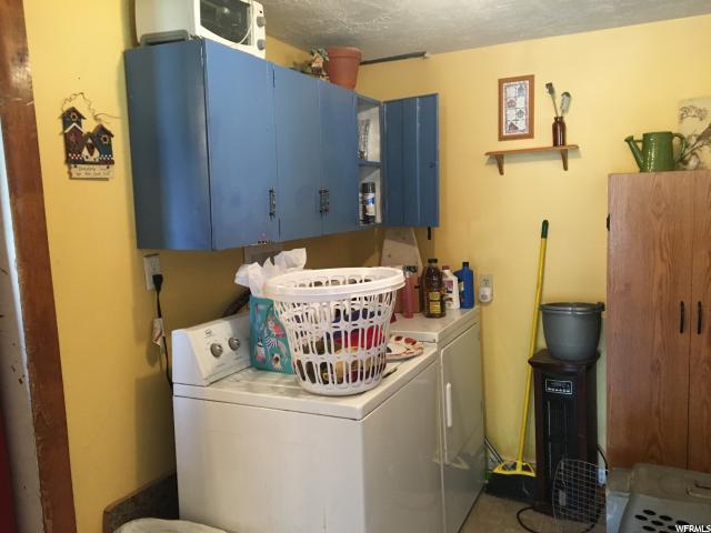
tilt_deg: -5.7
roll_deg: +1.7
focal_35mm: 29
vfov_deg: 48.2
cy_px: 266
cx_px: 356
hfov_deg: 61.7
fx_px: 596
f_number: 2.2
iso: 160
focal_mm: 4.15
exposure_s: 1/30
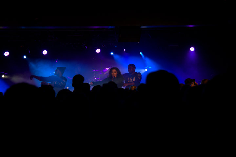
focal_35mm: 75
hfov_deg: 27.0
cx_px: 118
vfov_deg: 18.2
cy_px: 78
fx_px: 491
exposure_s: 1/60
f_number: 2.8
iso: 250
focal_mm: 50
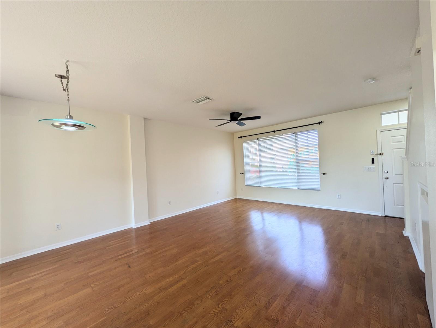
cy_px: 164
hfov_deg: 102.1
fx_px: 176
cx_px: 218
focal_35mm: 14
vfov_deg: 85.7
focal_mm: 1.83
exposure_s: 1/140
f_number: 2.2
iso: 56
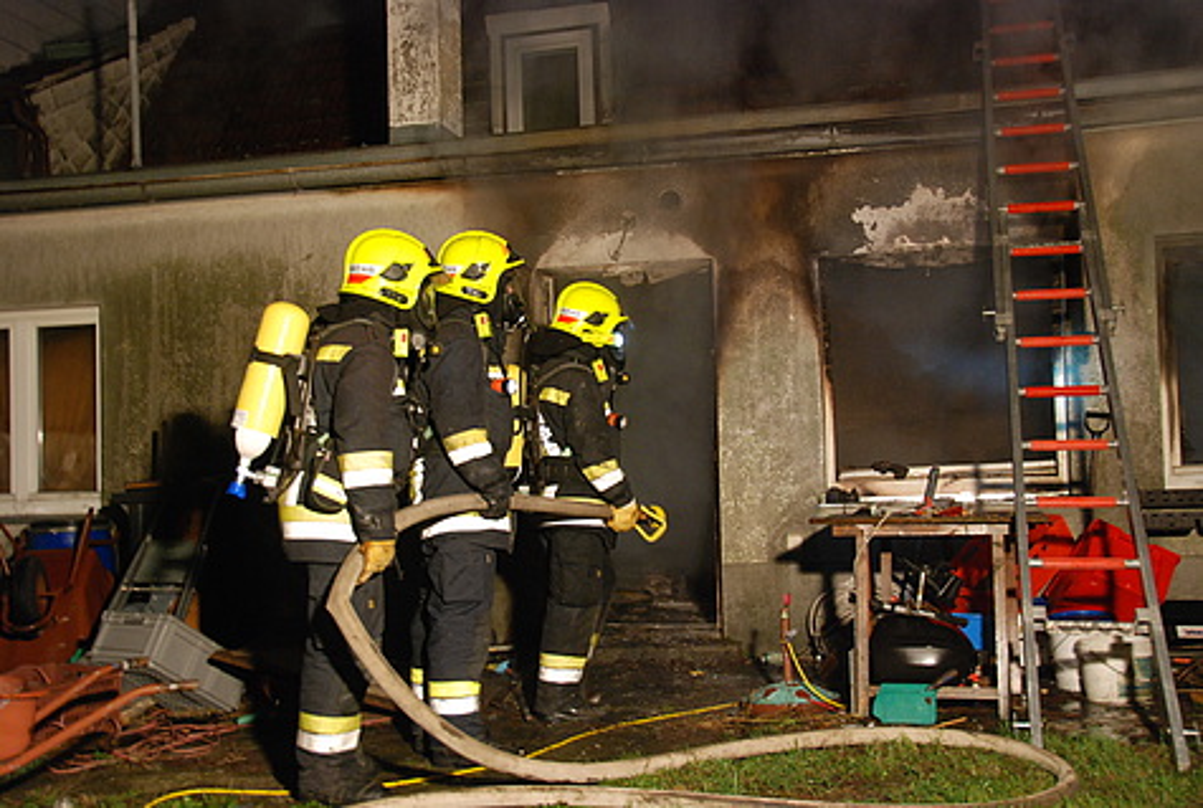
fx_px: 1306
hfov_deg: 49.5
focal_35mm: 39
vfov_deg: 34.4
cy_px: 404
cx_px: 602
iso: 800
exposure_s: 1/13
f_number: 4
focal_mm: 26
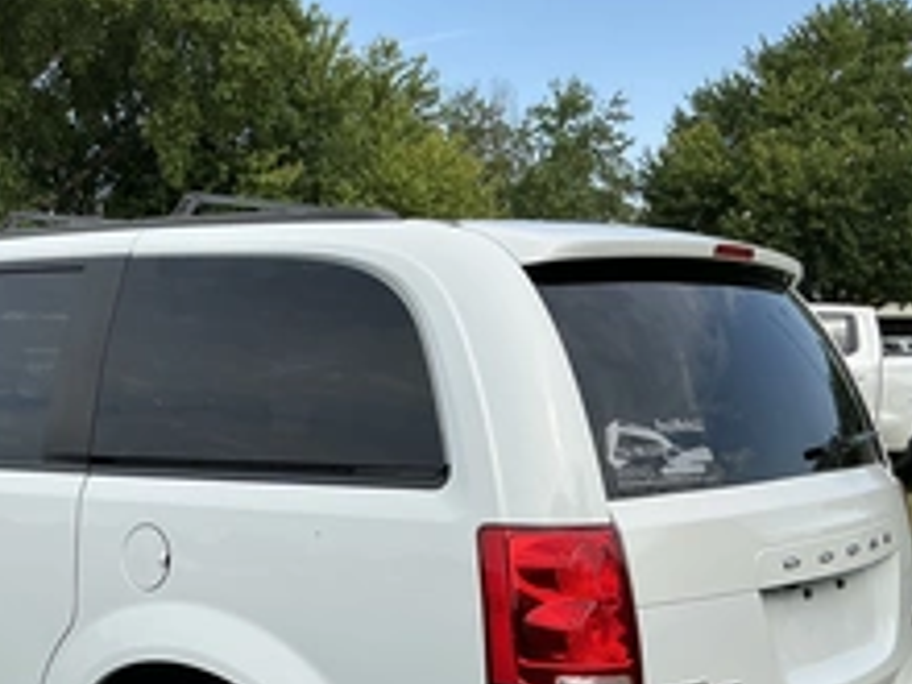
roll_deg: -0.3
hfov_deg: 36.9
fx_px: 1344
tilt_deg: -7.7
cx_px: 269
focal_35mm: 51
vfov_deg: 27.8
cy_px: 568
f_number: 1.8
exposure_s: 1/1342
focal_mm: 3
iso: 25
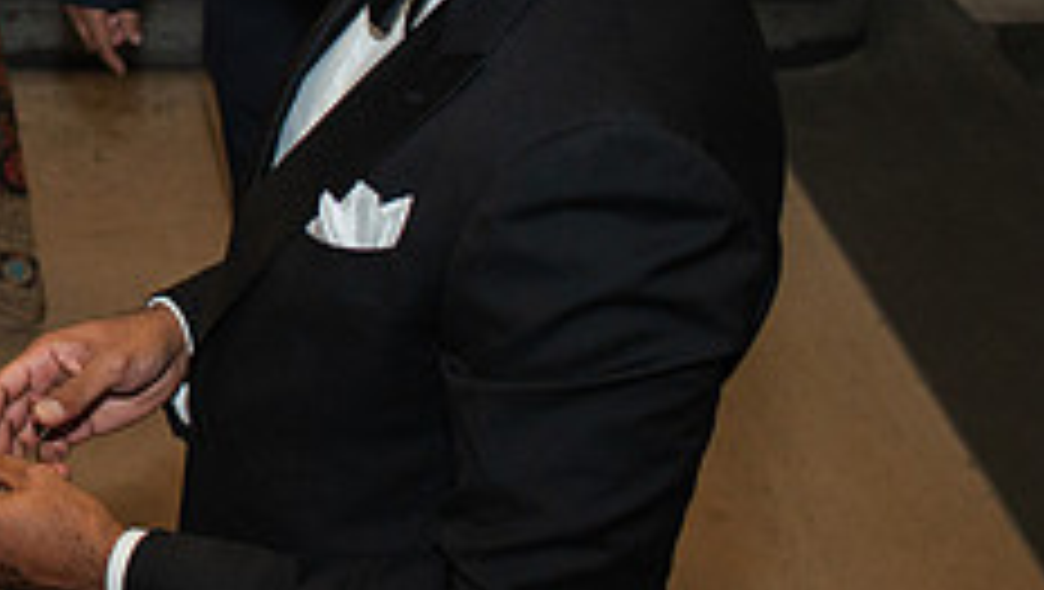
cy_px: -86
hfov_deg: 19.1
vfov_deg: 11.6
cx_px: -328
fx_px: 2854
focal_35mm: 103
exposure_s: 1/200
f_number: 3.5
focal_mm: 35
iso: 1000
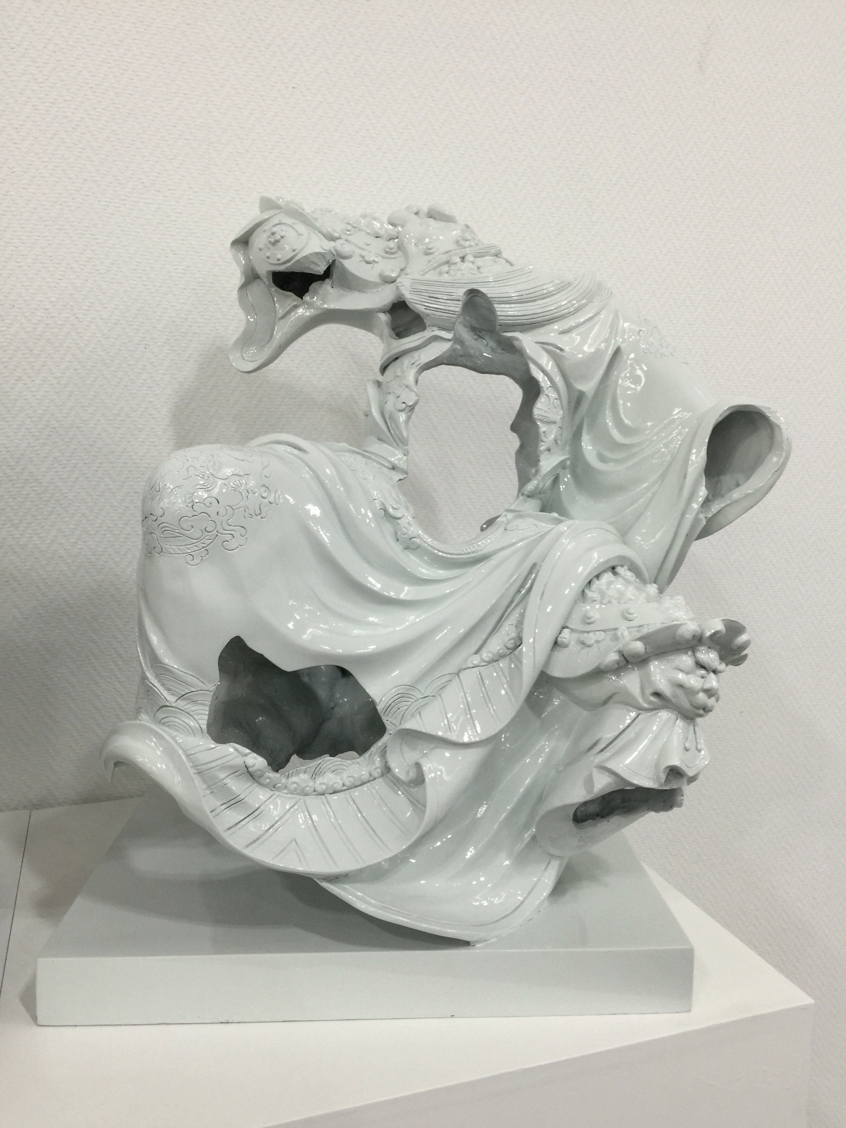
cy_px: 564
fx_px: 945
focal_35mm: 29
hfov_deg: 48.2
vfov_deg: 61.7
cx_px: 423
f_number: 2.2
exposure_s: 1/17
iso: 50
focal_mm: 4.15
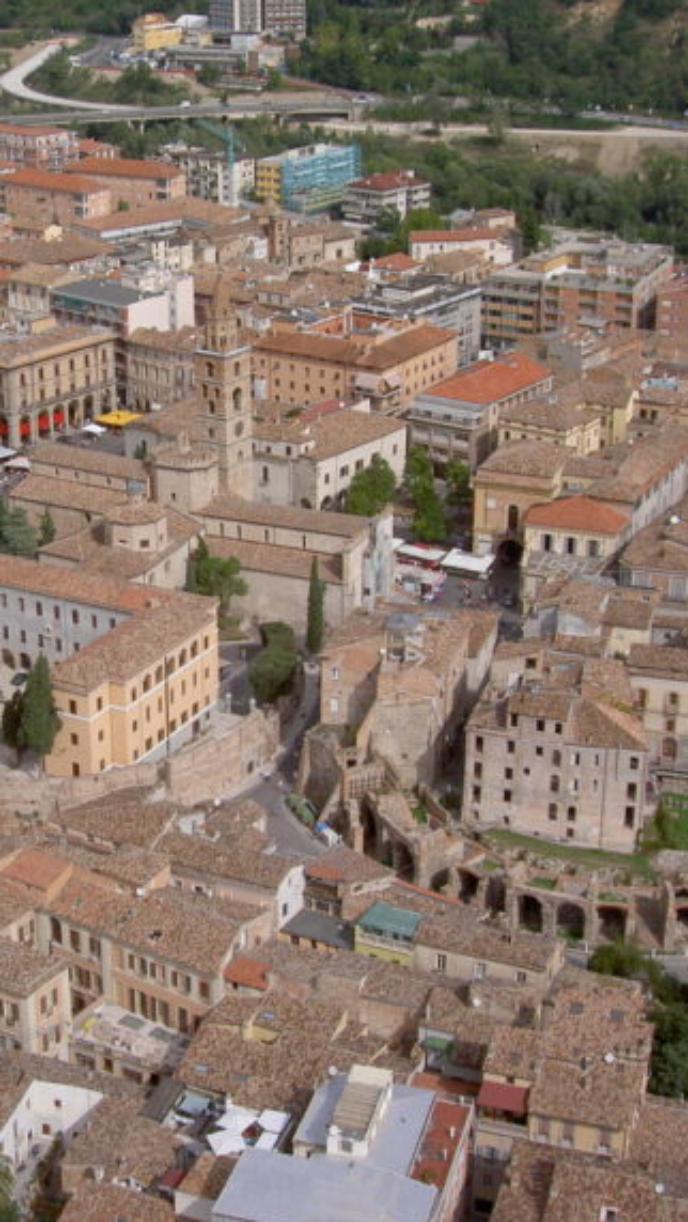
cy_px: 613
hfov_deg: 20.8
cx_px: 103
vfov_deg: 36.6
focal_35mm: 57
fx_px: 1848
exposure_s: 1/1250
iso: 100
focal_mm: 8
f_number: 4.7
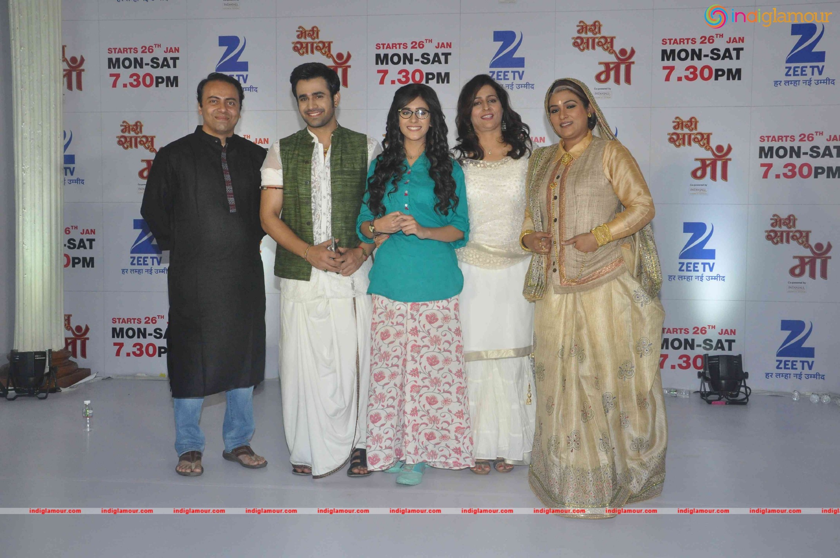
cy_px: 279
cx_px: 420
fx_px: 874
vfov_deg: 35.4
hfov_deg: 51.3
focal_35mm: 38
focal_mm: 25
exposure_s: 1/200
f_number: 10
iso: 1250
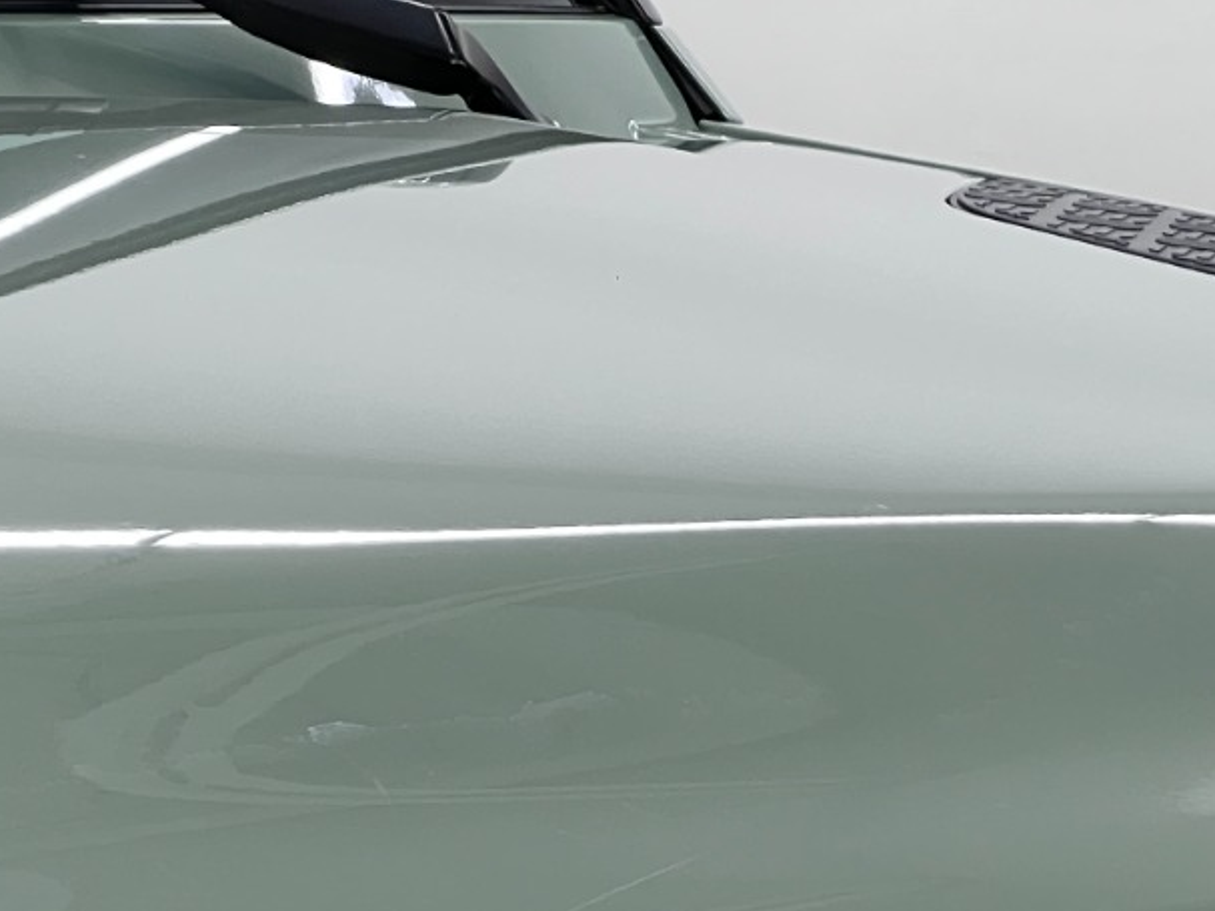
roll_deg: -1.6
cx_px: 1255
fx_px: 7124
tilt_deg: -11.8
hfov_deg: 9.7
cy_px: 1197
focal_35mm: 203
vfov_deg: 7.2
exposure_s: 1/120
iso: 200
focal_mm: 9
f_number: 2.8
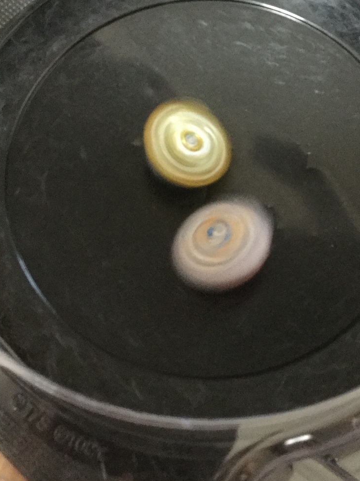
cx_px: 214
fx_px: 527
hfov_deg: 37.6
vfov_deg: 48.9
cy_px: 215
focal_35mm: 38
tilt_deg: -71.0
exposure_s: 1/15
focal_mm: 3.3
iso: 320
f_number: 2.4
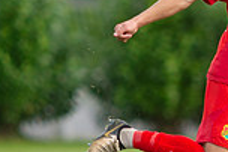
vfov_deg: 0.8
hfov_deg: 1.2
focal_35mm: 1745
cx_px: 286
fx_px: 11040
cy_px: 53
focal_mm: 420
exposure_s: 1/1000
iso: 360
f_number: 4
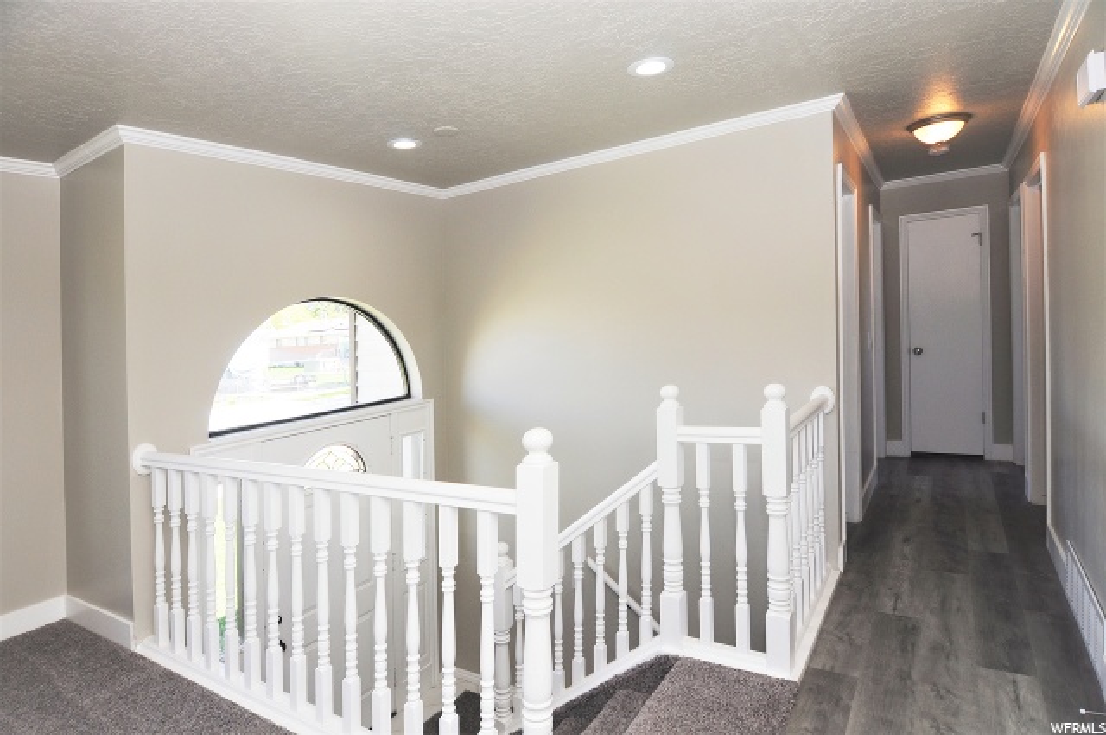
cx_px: 553
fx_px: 552
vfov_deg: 67.2
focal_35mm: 18
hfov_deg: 90.1
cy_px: 368
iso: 200
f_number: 5.6
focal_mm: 12
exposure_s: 1/125
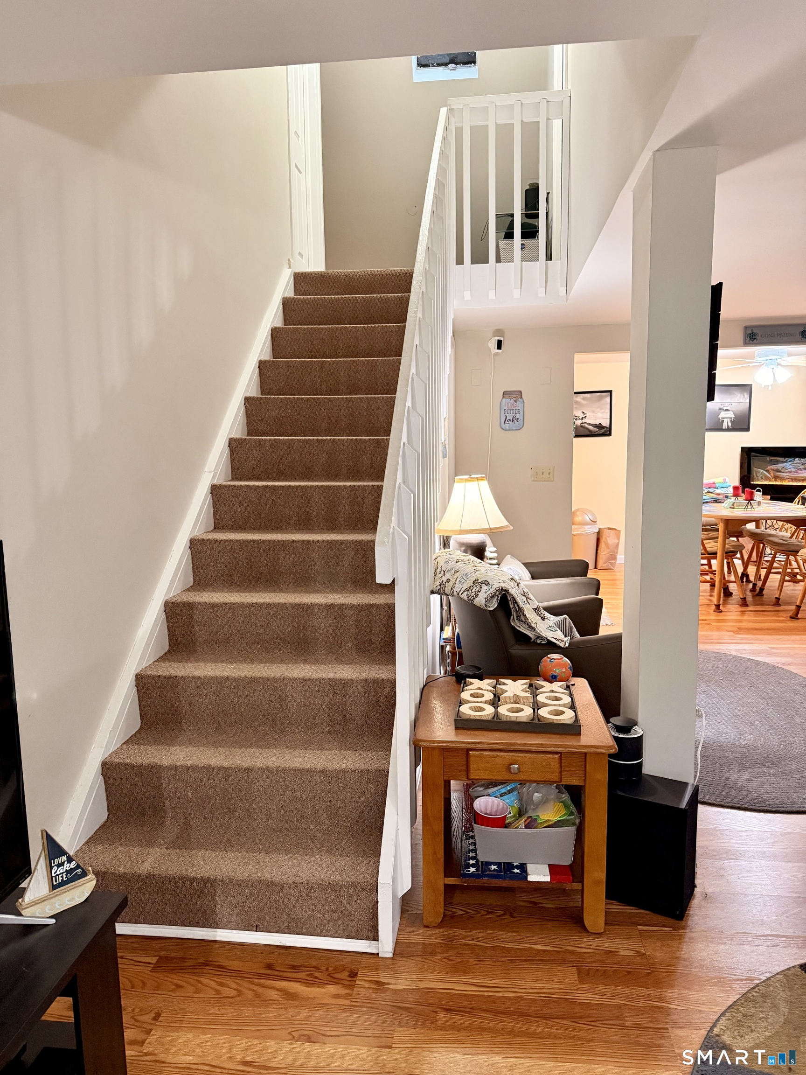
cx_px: 403
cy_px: 538
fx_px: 745
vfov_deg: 71.6
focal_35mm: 24
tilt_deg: -6.9
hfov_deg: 56.8
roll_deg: +1.8
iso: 640
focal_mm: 6.76
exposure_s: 1/60
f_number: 1.78
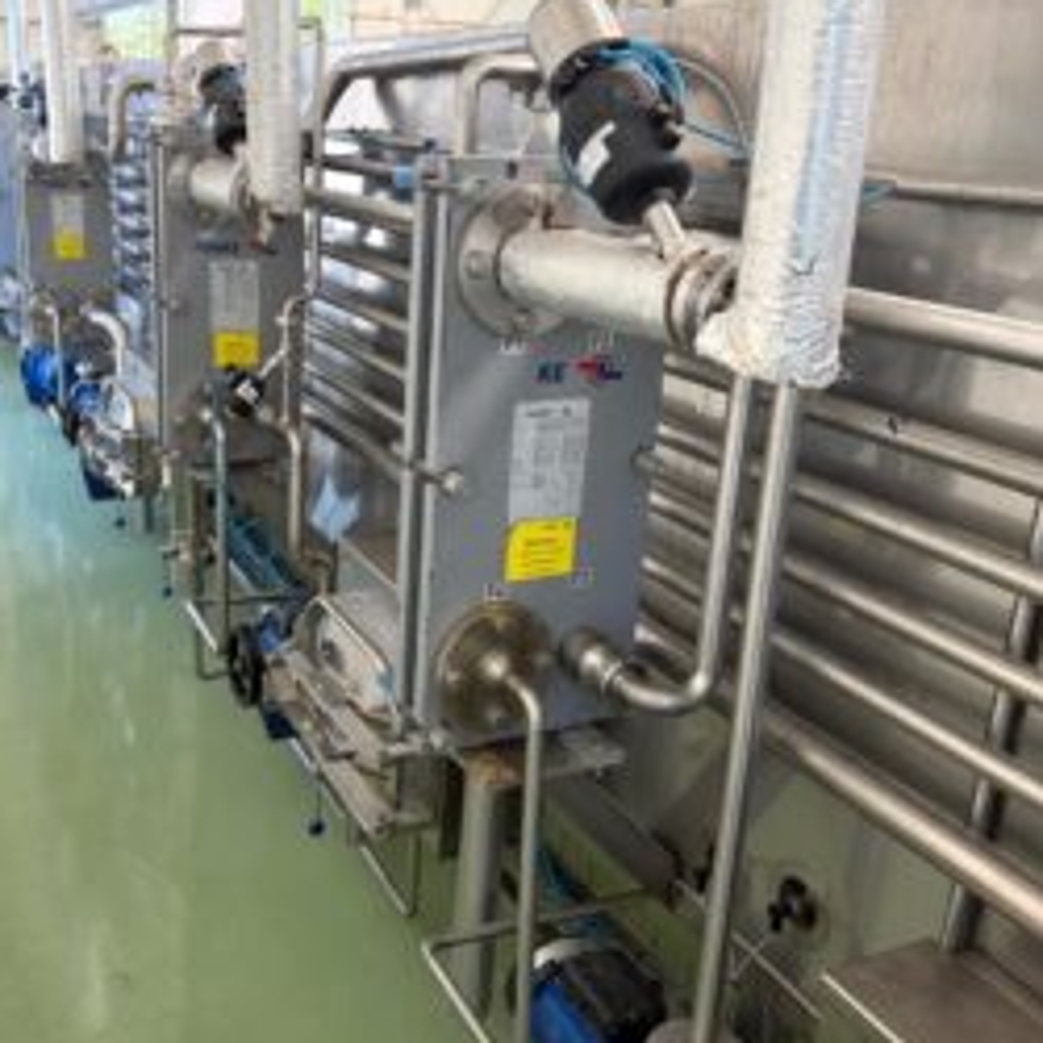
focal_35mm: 34
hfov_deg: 48.2
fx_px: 1159
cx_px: 421
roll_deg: -3.1
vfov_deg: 48.4
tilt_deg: -17.4
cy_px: 484
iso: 100
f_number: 1.78
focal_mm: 6.76
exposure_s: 1/435
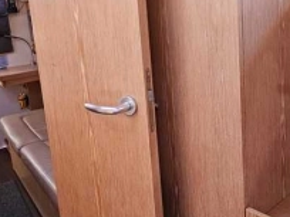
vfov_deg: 40.3
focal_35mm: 35
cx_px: 122
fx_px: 293
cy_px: 76
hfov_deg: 52.4
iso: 200
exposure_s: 1/71
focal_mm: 2.2
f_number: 2.2
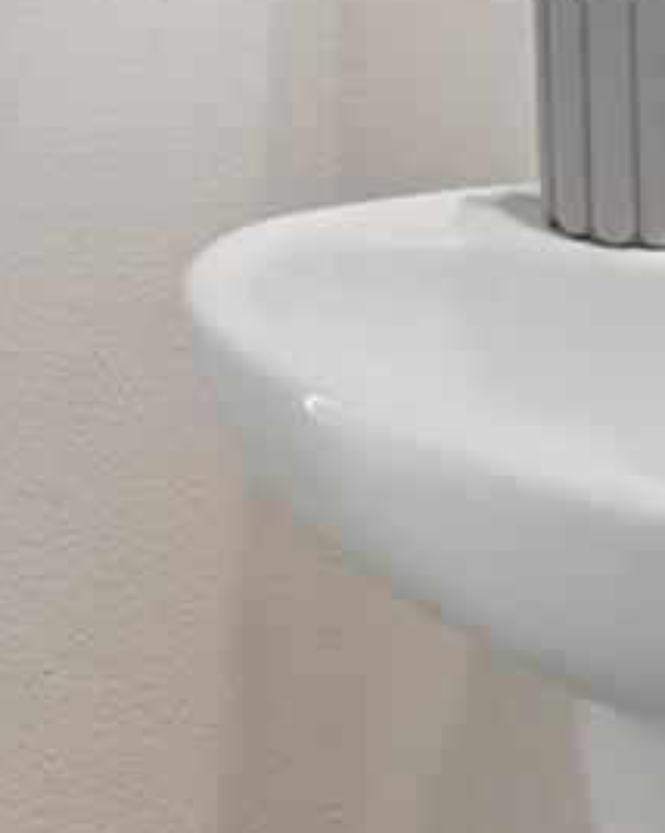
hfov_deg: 15.3
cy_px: -404
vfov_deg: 19.8
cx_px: -603
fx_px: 2069
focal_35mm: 84
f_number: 7.1
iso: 100
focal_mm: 10
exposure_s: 1/5
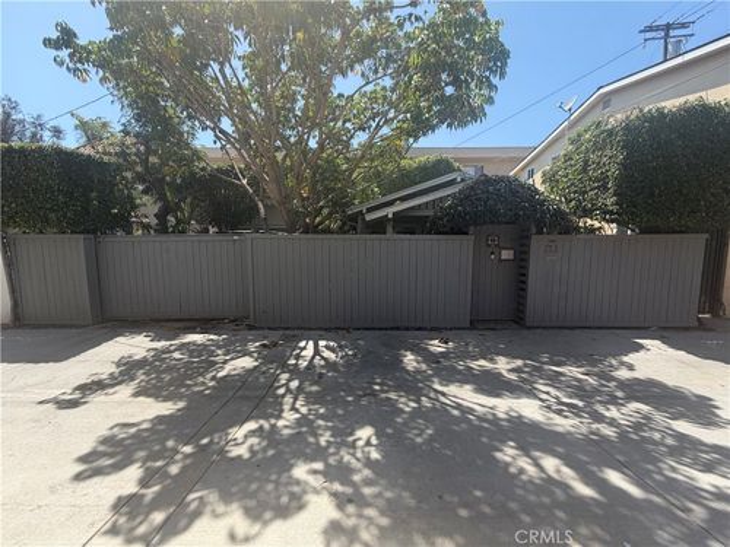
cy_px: 274
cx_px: 365
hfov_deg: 102.1
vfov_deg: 85.7
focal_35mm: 14
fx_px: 295
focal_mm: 2.22
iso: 40
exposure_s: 1/514
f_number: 2.2
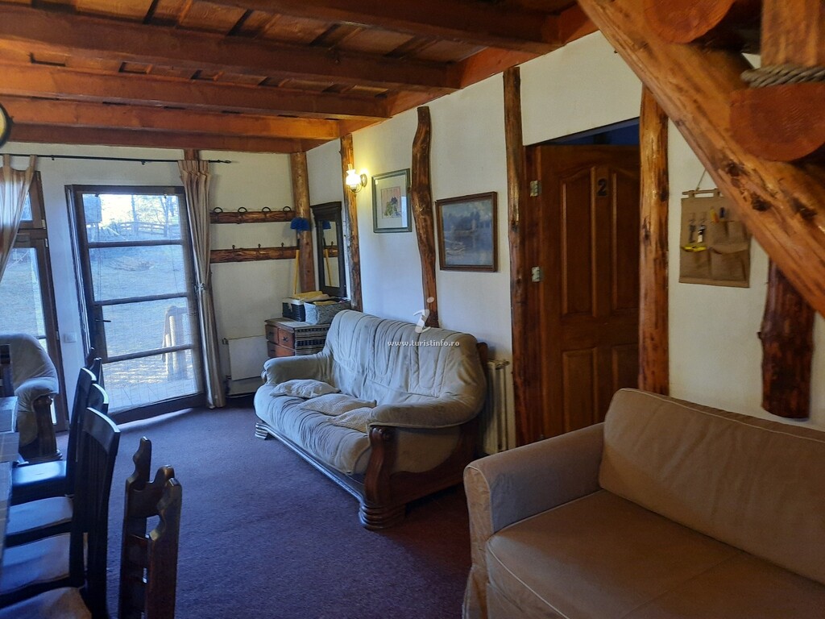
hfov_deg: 69.4
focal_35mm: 25
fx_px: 596
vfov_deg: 54.9
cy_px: 310
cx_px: 412
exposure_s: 1/33
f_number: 2
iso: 400
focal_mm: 4.6
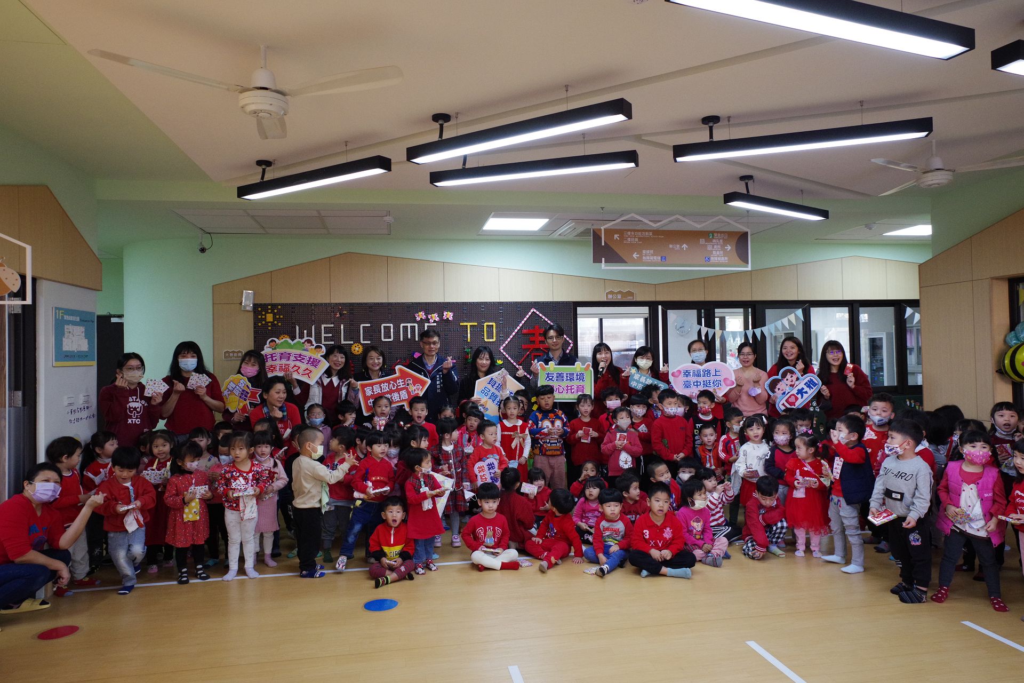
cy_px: 342
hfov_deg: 73.7
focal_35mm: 24
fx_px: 683
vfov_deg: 53.1
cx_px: 512
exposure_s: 1/125
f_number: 6.3
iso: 3200
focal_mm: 24
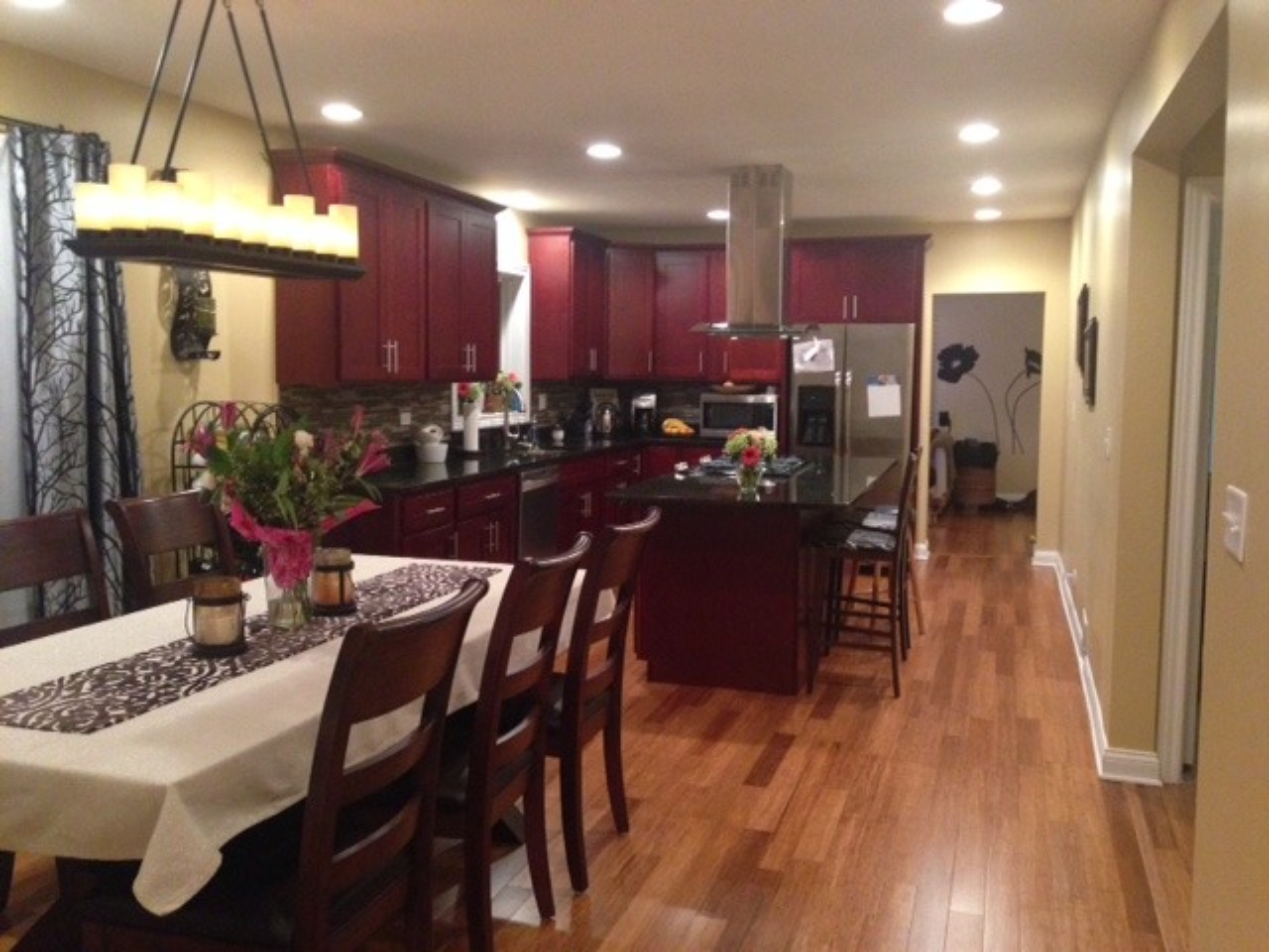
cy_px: 476
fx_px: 1210
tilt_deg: -4.5
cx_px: 634
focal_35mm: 33
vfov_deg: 42.9
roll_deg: +0.4
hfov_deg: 55.4
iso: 400
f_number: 2.4
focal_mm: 4.12
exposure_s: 1/20
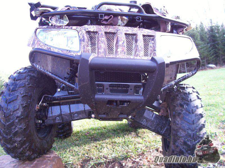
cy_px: 84
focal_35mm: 34
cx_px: 112
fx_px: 221
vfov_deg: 41.8
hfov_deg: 54.0
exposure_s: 1/52.2
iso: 80
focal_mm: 5.6
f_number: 2.7
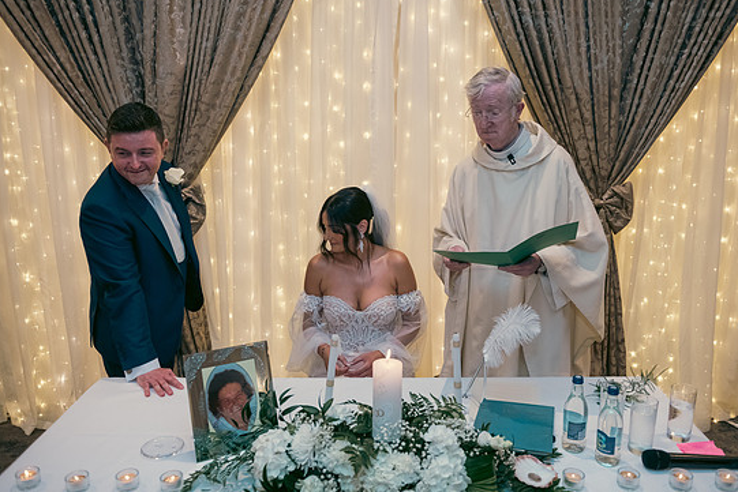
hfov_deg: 61.9
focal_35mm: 30
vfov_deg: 43.6
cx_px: 393
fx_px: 615
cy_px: 243
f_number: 3.5
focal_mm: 28
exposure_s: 1/160
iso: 800
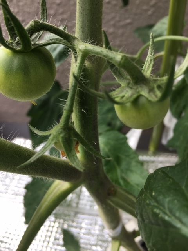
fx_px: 210
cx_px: 94
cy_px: 126
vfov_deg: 61.7
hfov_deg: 48.2
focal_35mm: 29
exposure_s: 1/176
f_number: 2.2
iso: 25
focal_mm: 4.15
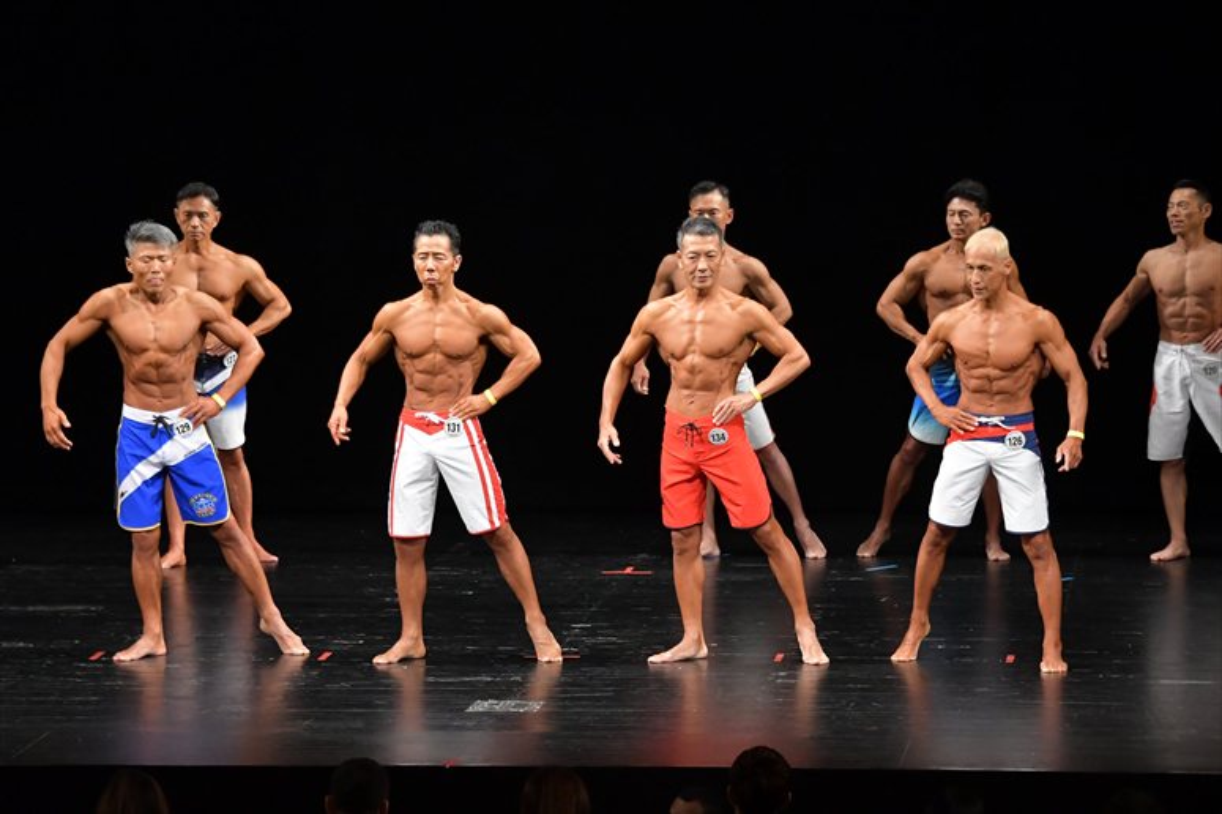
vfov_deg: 7.9
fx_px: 5904
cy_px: 407
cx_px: 611
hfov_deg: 11.8
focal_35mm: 174
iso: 3200
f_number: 5.6
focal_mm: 116
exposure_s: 1/400
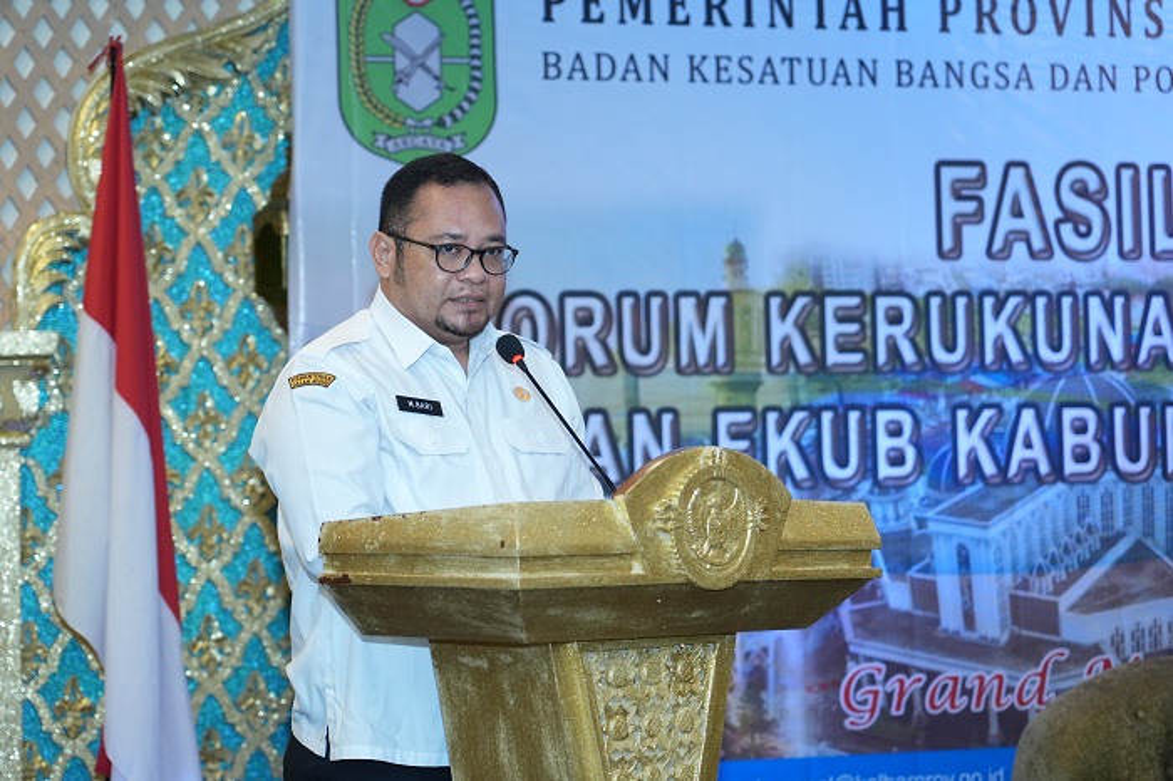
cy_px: 390
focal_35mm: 105
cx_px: 586
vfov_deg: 13.0
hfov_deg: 19.5
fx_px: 3419
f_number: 4
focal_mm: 105
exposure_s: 1/160
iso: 2500
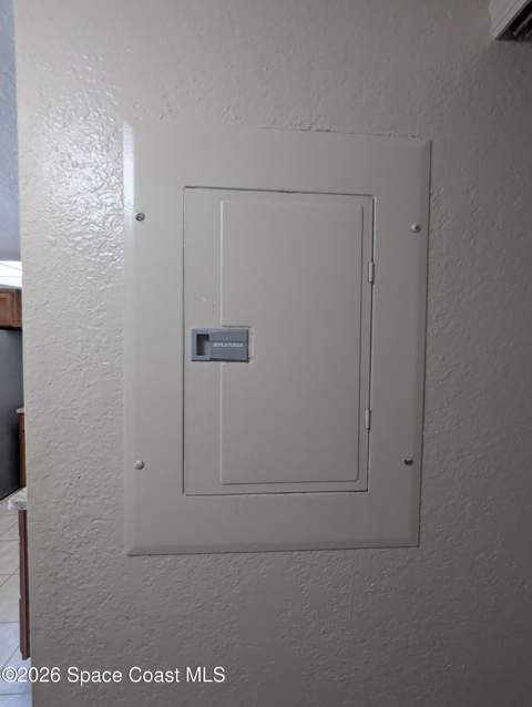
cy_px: 354
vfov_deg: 94.4
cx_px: 266
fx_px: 327
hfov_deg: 78.2
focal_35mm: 16
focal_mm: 2.35
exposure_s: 1/120
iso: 587
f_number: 2.2
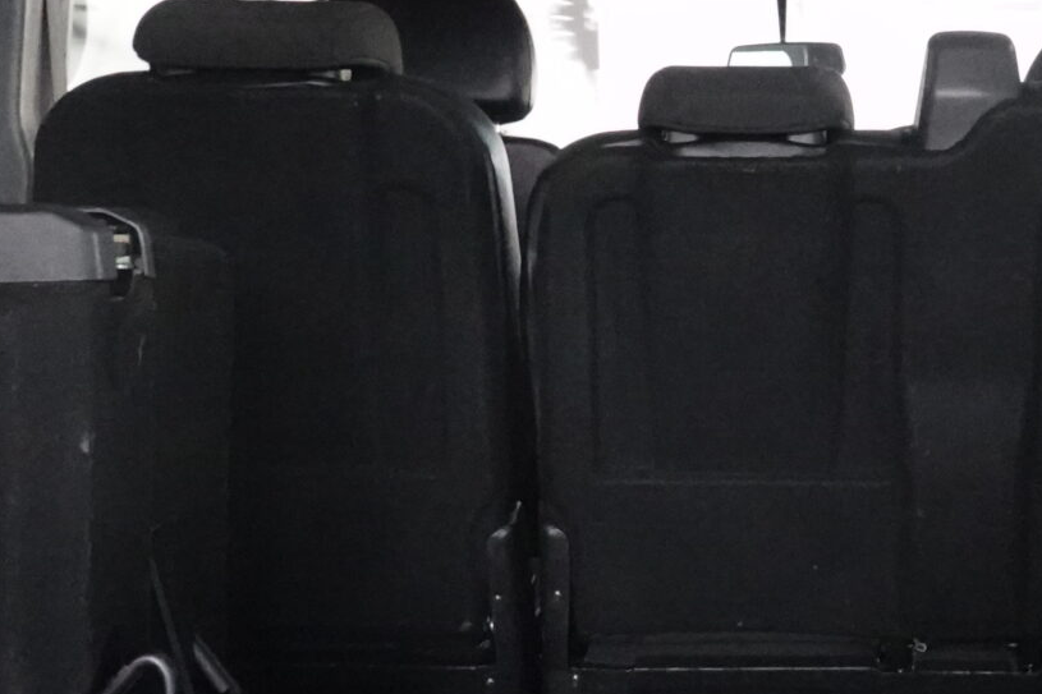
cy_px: 413
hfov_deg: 22.6
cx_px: 932
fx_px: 2546
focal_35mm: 88
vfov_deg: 15.5
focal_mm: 10.6
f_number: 5
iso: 4000
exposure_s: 1/30
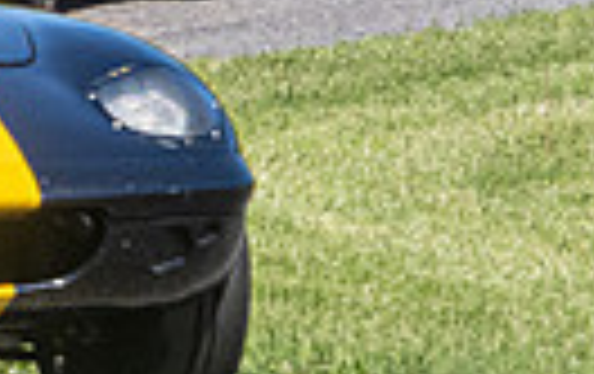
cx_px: -707
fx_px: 47918
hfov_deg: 0.7
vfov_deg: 0.4
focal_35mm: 2955
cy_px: -57
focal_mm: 300
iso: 400
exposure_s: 1/640
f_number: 10
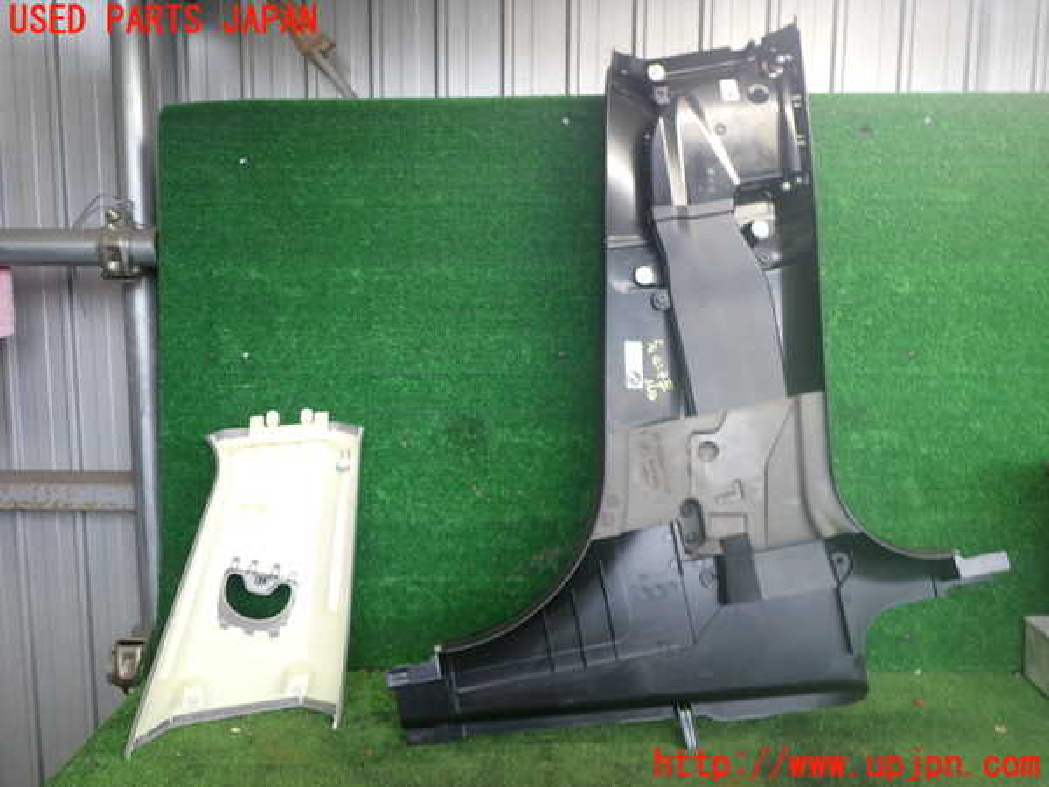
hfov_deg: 60.0
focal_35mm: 30
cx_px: 524
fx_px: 909
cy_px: 394
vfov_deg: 46.8
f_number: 2.3
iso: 200
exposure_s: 1/40
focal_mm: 5.4
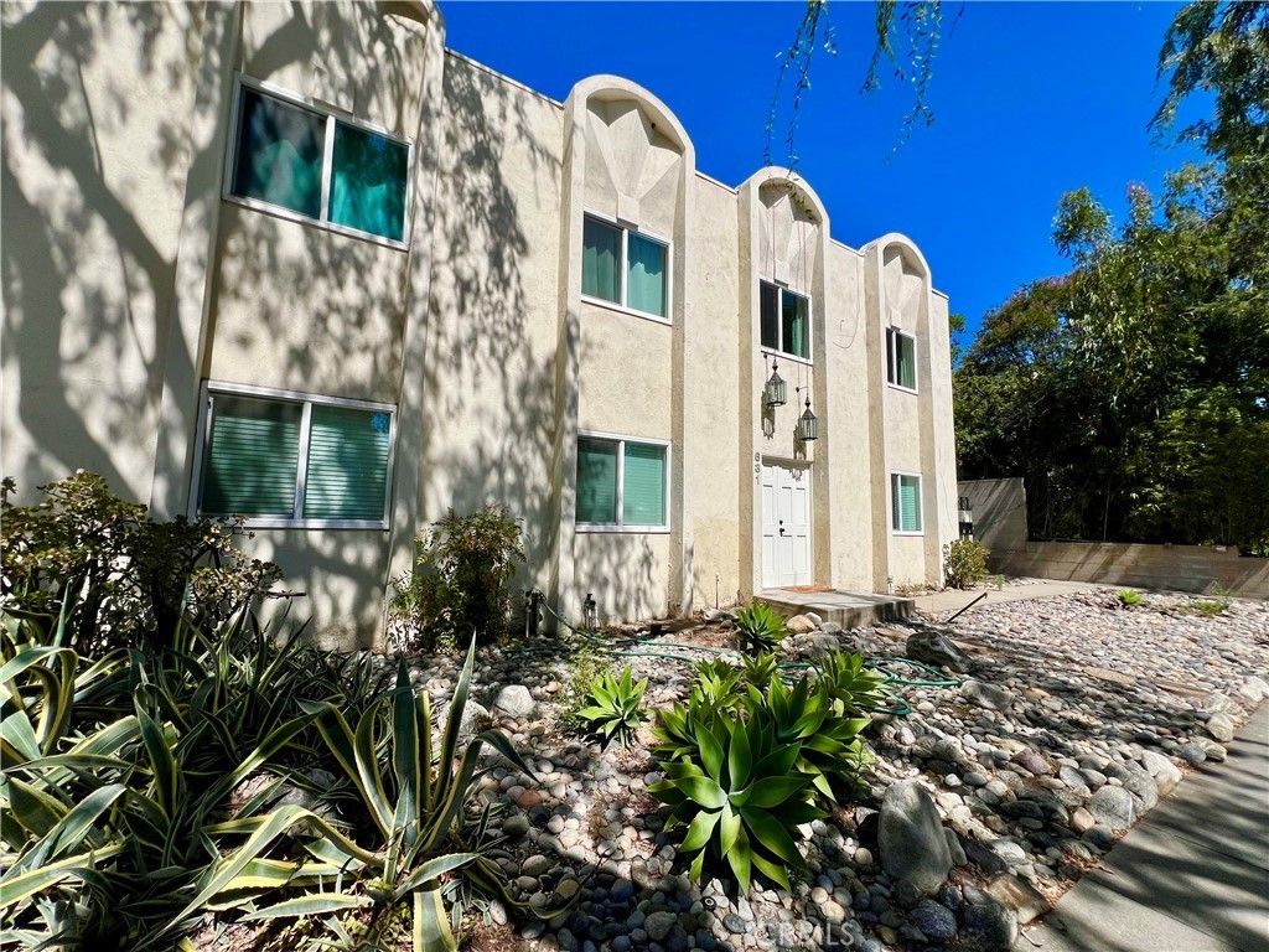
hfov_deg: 106.2
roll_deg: -1.3
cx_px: 634
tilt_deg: +6.0
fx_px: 477
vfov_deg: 89.9
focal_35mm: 13
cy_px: 476
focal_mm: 1.57
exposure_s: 1/3922
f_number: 1.8
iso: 32
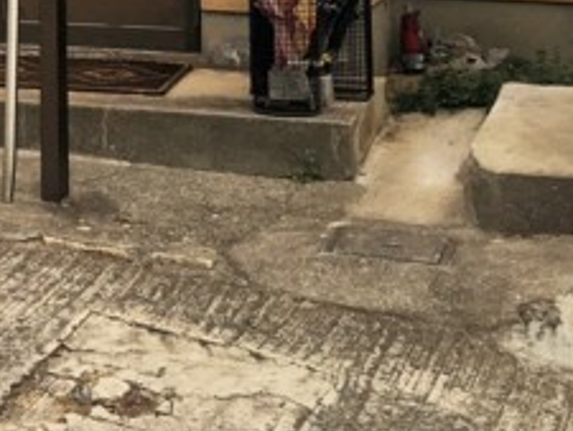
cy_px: -293
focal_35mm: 103
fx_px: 1706
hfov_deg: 18.1
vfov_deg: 13.2
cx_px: -112
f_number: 2.2
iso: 32
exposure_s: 1/60
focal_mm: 4.15
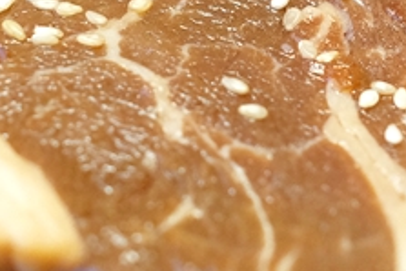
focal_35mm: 141
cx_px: -40
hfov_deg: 14.2
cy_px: 64
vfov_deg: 9.7
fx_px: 1591
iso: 2000
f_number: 2.8
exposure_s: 1/105
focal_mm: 23
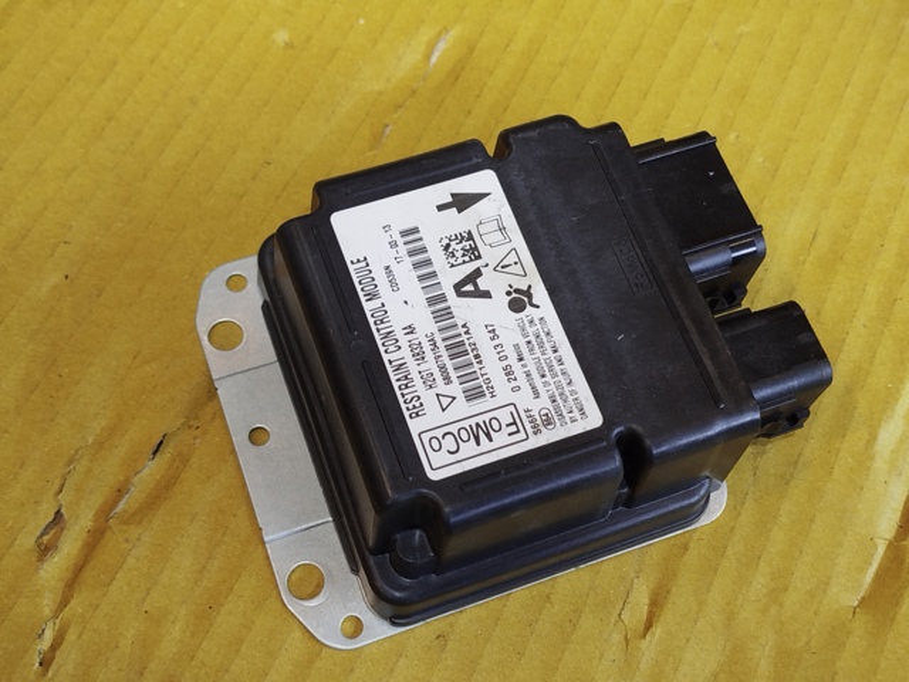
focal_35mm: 48
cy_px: 341
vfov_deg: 30.3
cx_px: 454
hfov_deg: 39.7
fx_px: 1260
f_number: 1.7
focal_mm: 5.31
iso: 250
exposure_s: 1/33
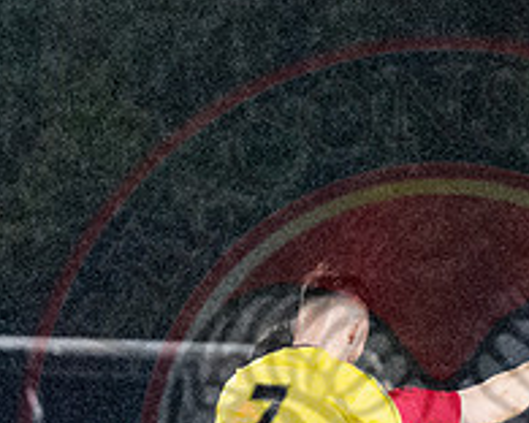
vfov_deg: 1.9
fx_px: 12509
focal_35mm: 799
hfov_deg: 2.4
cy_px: 598
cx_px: 219
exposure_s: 1/1000
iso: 8000
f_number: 2.8
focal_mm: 96
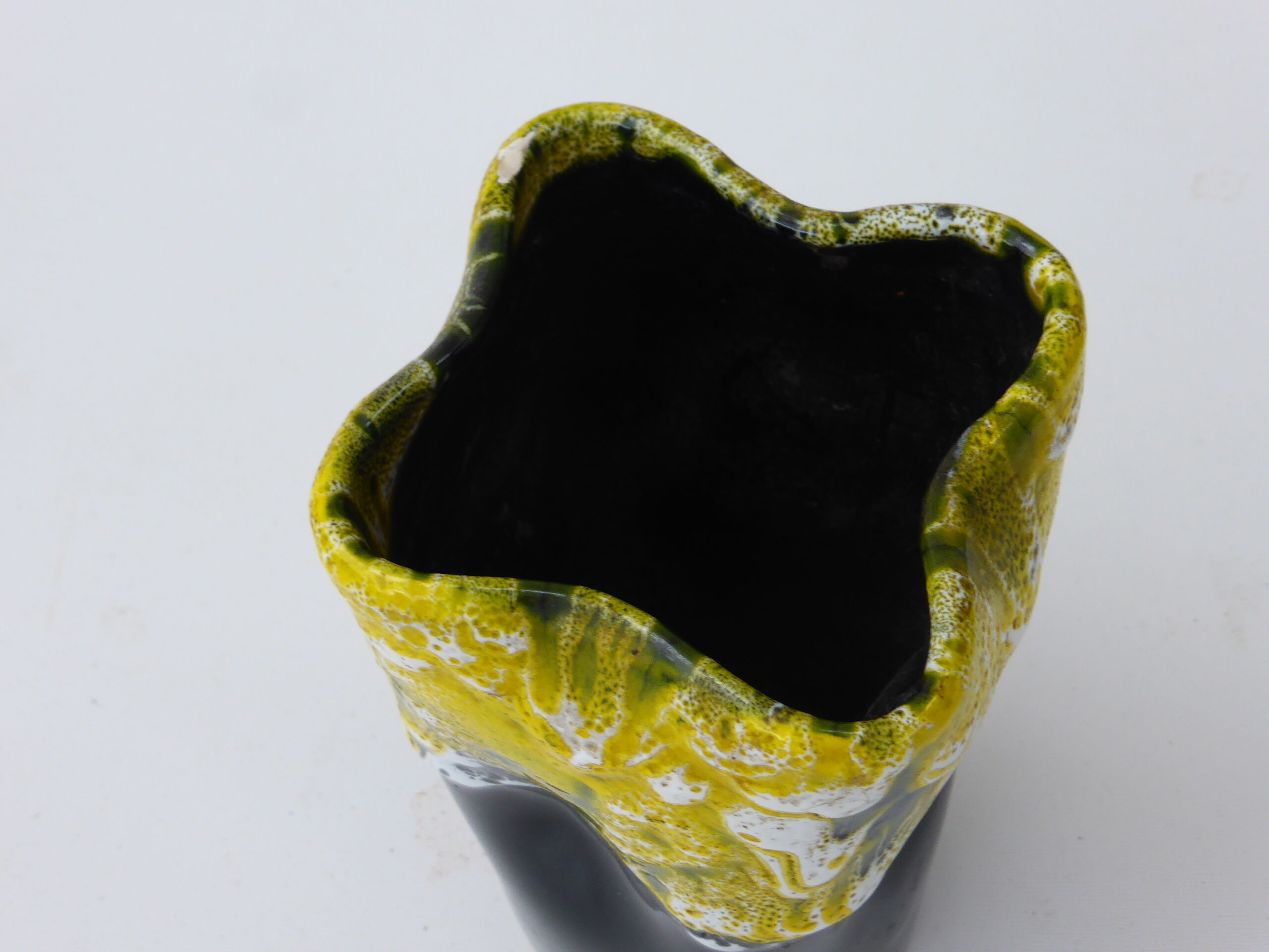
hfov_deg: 24.7
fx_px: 2896
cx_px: 634
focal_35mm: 79
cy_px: 476
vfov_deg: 18.7
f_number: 5
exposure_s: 1/160
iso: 100
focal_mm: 13.3
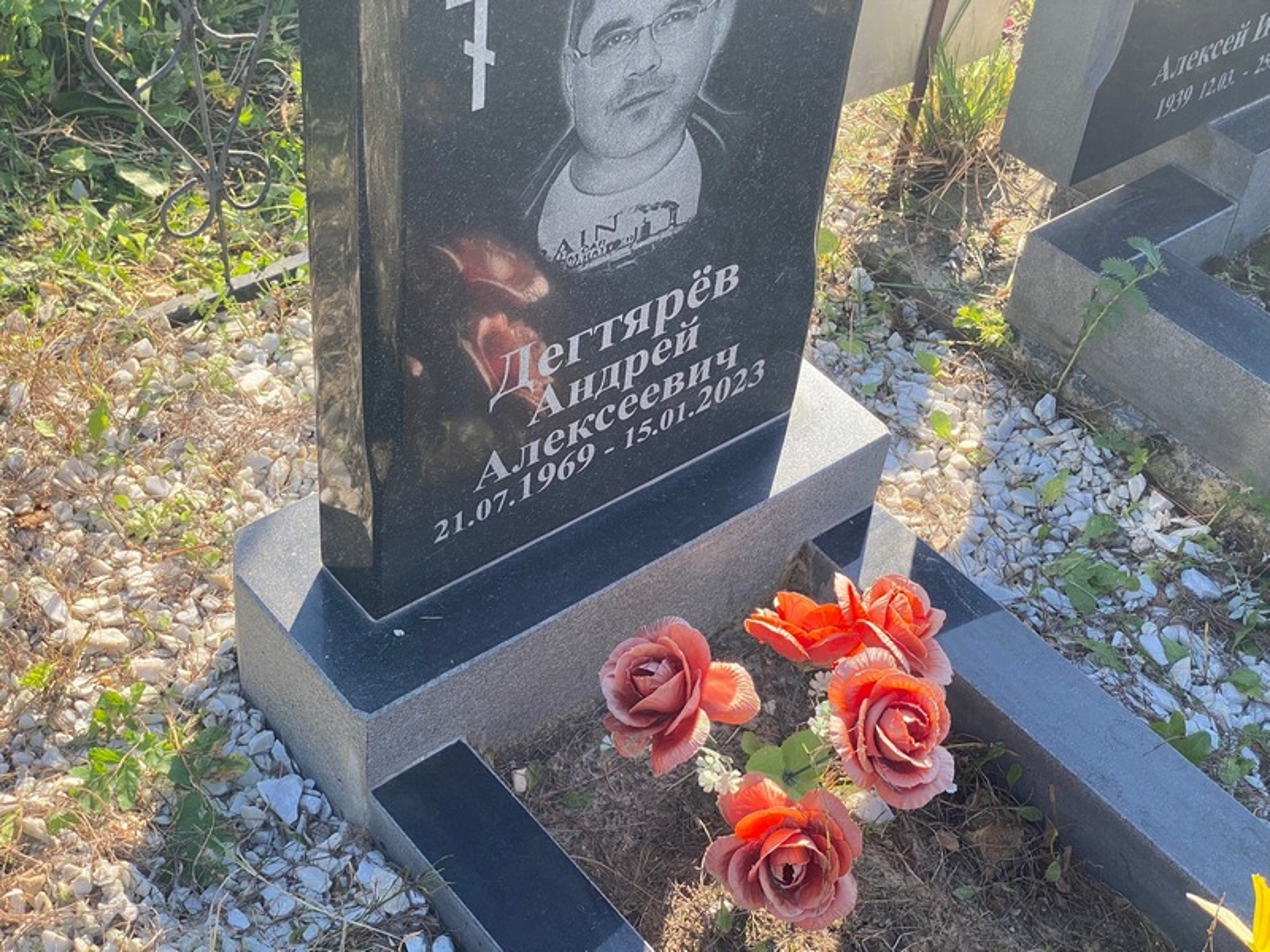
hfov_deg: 36.8
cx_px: 635
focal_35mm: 52
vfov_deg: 28.0
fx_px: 1908
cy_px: 476
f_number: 2
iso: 20
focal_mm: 6
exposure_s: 1/358
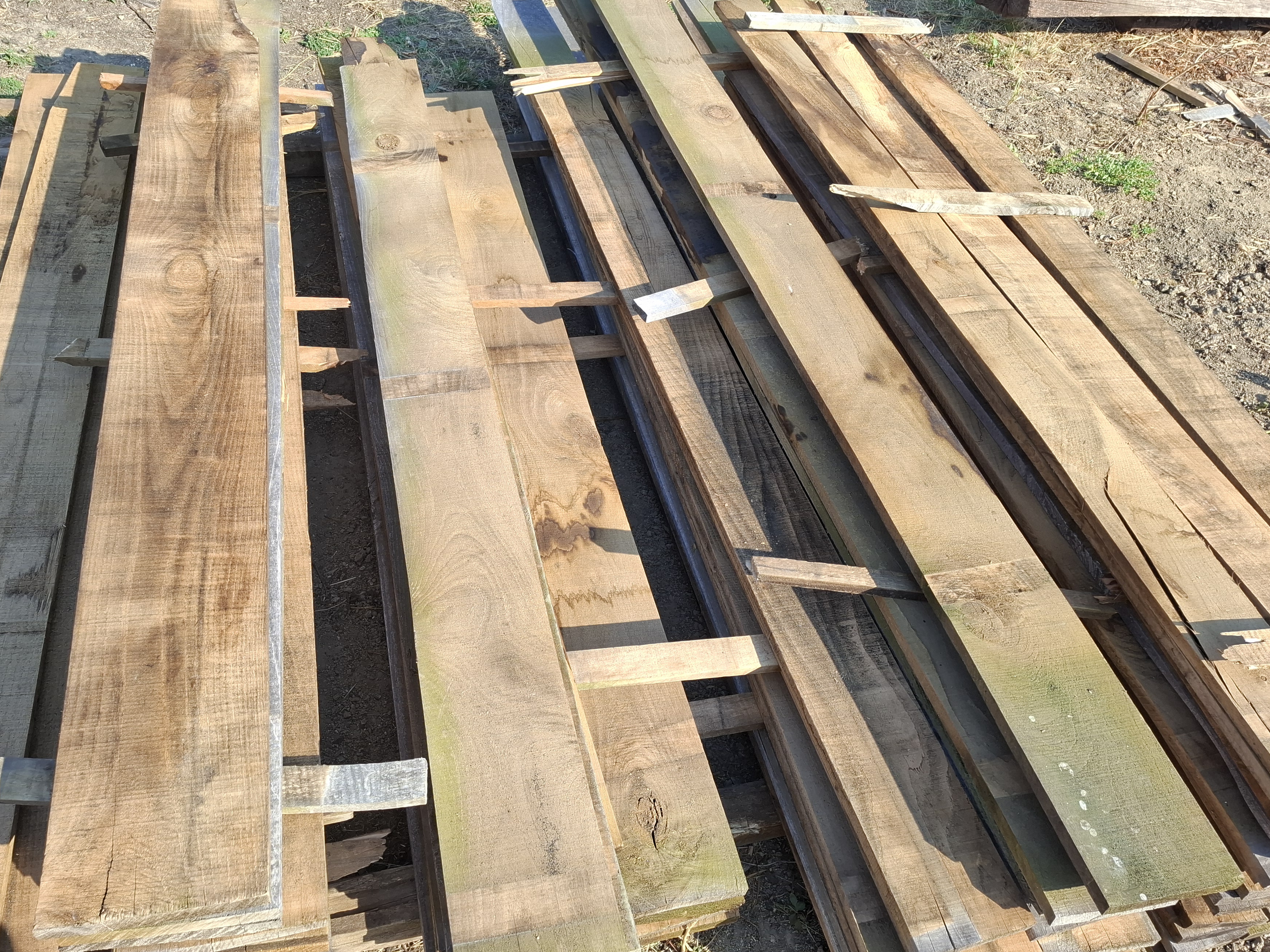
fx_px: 991
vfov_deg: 51.4
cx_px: 563
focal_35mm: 27
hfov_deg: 65.1
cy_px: 471
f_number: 1.8
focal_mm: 5.54
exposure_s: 1/669
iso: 50
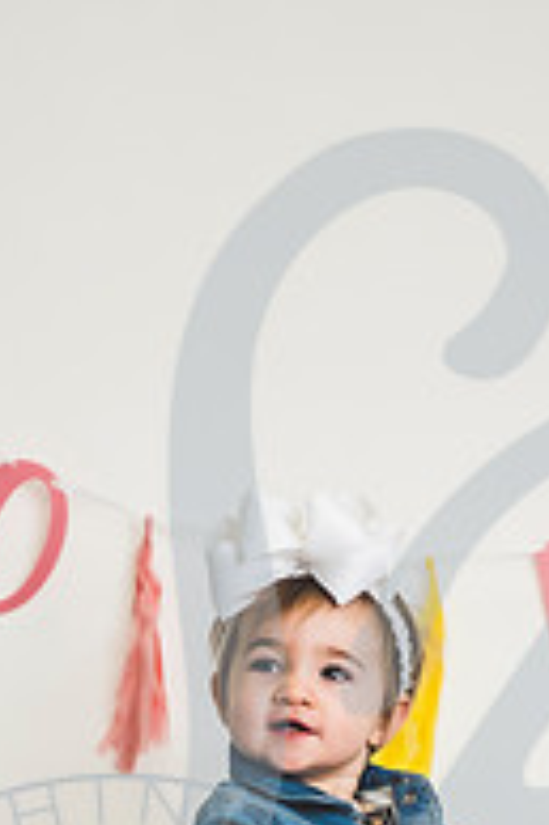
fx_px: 2658
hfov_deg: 11.8
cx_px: 311
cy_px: 846
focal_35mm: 116
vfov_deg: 17.2
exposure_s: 1/160
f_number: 2.8
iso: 200
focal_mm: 50
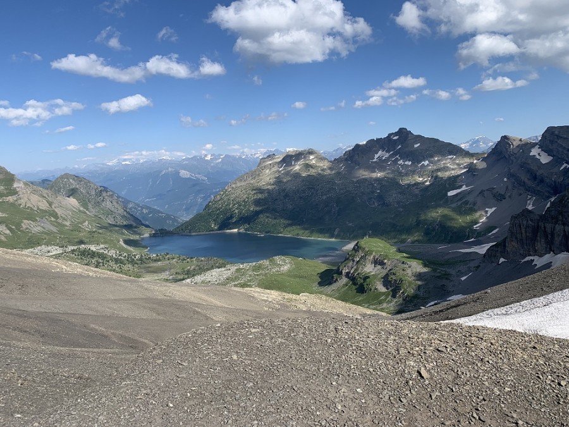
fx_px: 427
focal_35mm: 26
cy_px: 214
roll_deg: +2.8
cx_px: 284
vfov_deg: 53.1
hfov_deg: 67.3
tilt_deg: -7.1
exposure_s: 1/2611
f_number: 1.8
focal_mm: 4.25
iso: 25
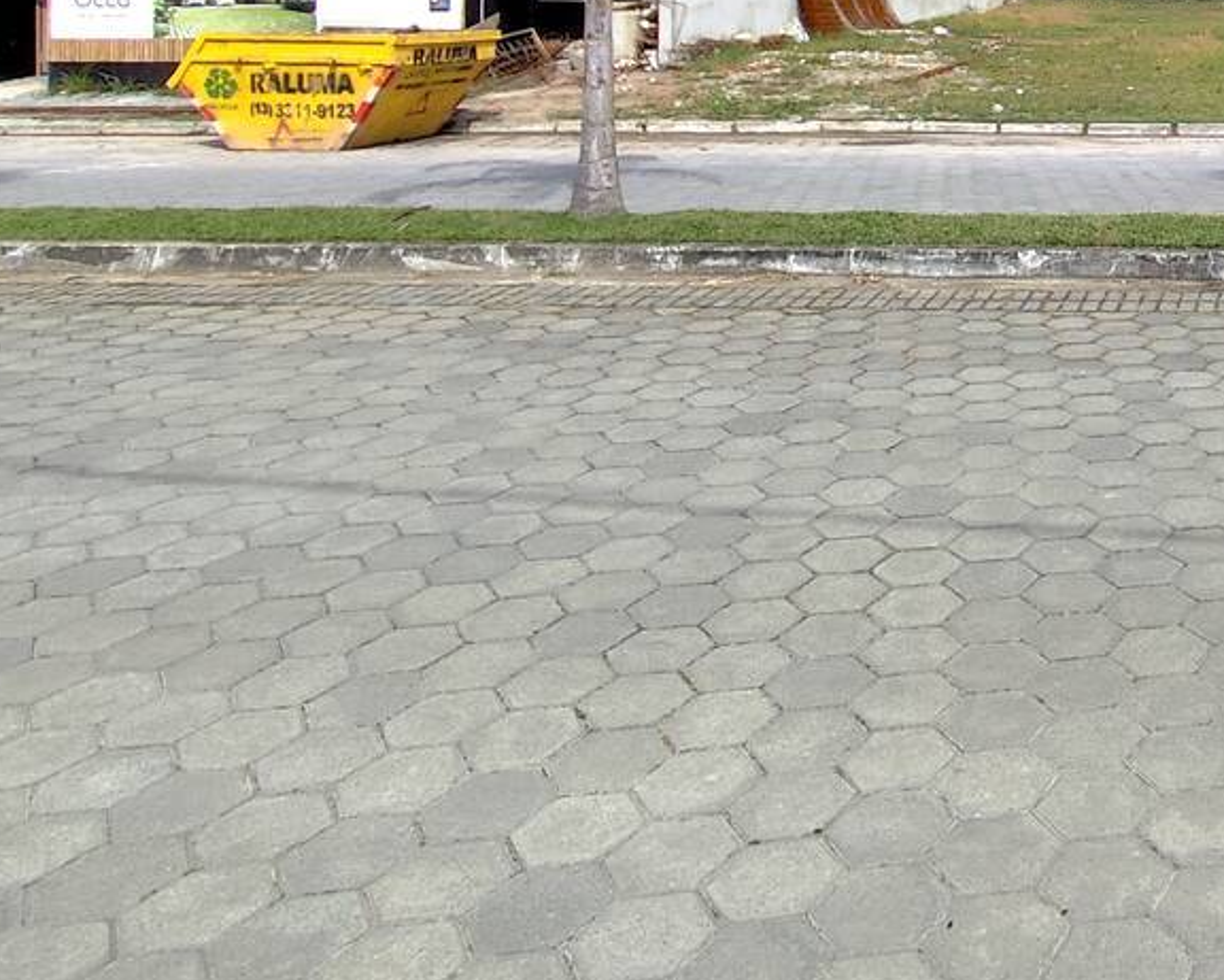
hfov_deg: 40.3
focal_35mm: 39
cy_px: -34
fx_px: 1413
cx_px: 1256
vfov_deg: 34.3
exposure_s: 1/1997
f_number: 2.2
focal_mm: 1.65
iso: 50
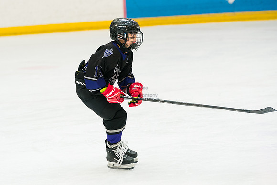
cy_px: 84
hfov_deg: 8.8
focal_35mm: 234
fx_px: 1799
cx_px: 109
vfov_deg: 5.9
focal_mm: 129
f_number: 3.2
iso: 2000
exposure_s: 1/1000
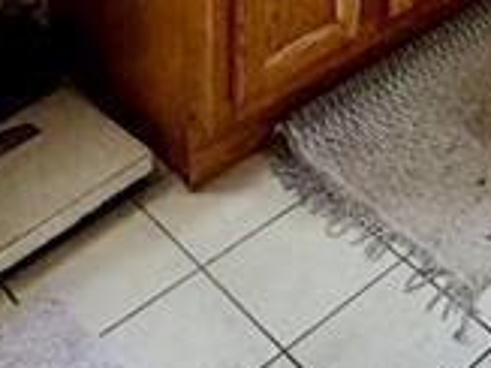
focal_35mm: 88
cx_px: 605
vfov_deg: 11.5
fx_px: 1247
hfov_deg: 20.6
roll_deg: -1.0
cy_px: -676
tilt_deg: -1.4
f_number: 2.2
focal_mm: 2.22
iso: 250
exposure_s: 1/60
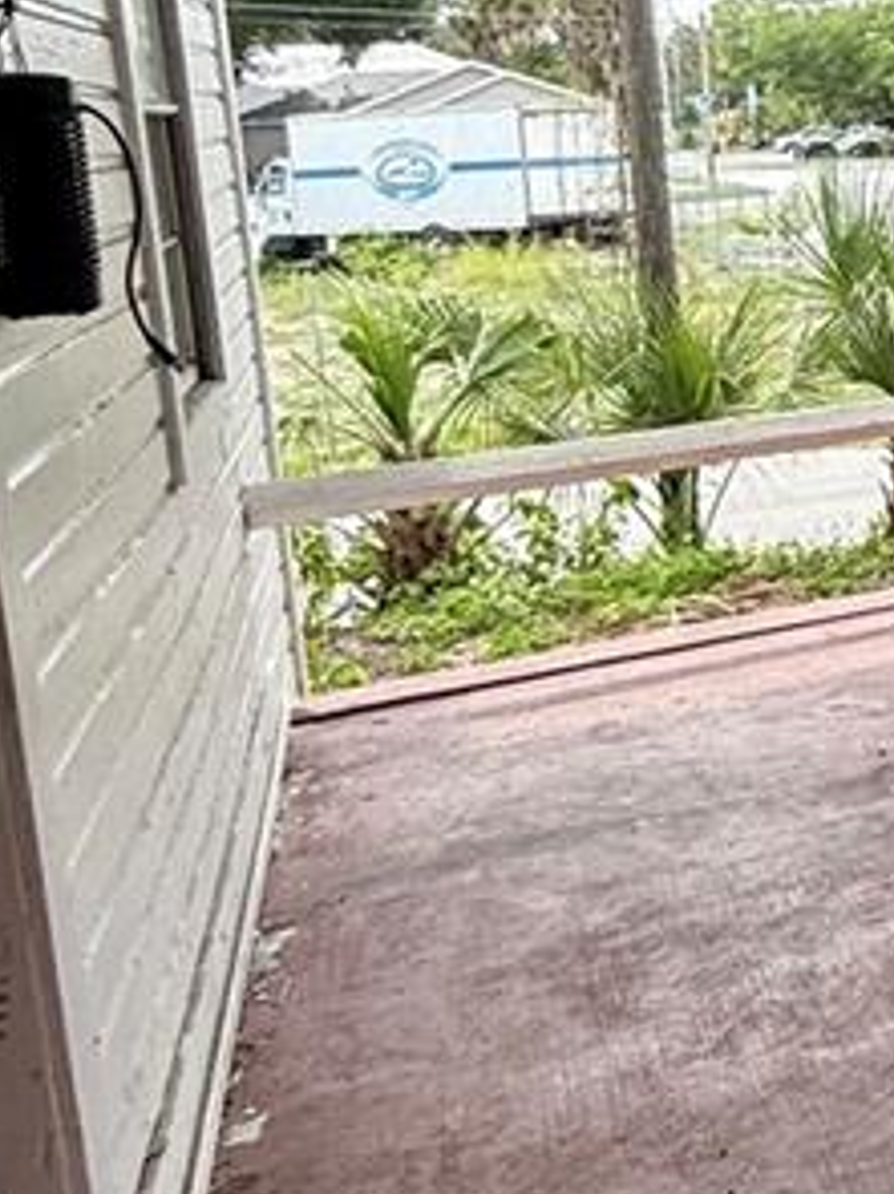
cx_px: 1610
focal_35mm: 57
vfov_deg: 33.1
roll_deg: +2.9
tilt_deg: -4.5
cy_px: 283
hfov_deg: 19.3
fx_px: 1964
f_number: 2.2
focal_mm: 2.22
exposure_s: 1/514
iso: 64
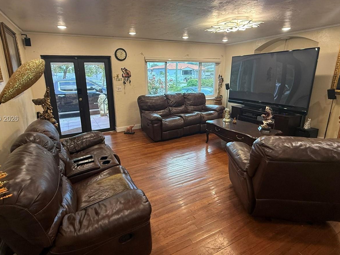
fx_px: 187
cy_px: 119
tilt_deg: -15.8
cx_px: 159
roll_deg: +2.1
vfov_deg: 68.6
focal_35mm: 19
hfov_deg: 84.6
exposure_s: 1/60
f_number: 2.2
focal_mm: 2.22
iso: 160
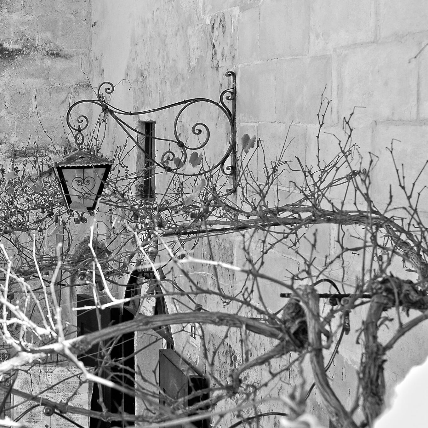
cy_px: 196
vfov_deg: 24.7
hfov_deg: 24.2
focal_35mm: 70
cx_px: 60
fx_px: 976
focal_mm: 31
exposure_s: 1/250
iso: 200
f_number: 5.6
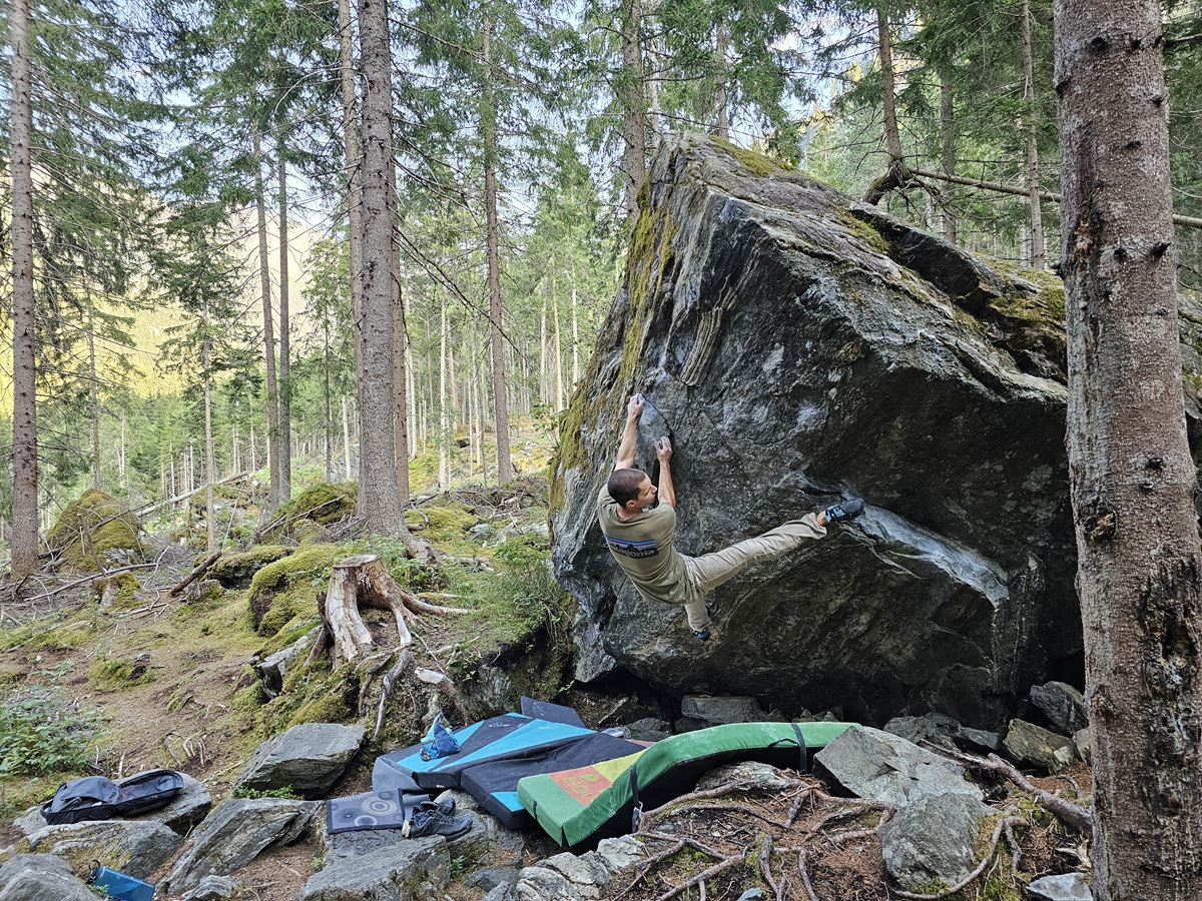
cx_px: 601
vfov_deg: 58.9
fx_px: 799
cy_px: 450
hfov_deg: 73.9
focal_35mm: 23
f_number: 1.7
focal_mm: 6.3
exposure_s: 1/100
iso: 160
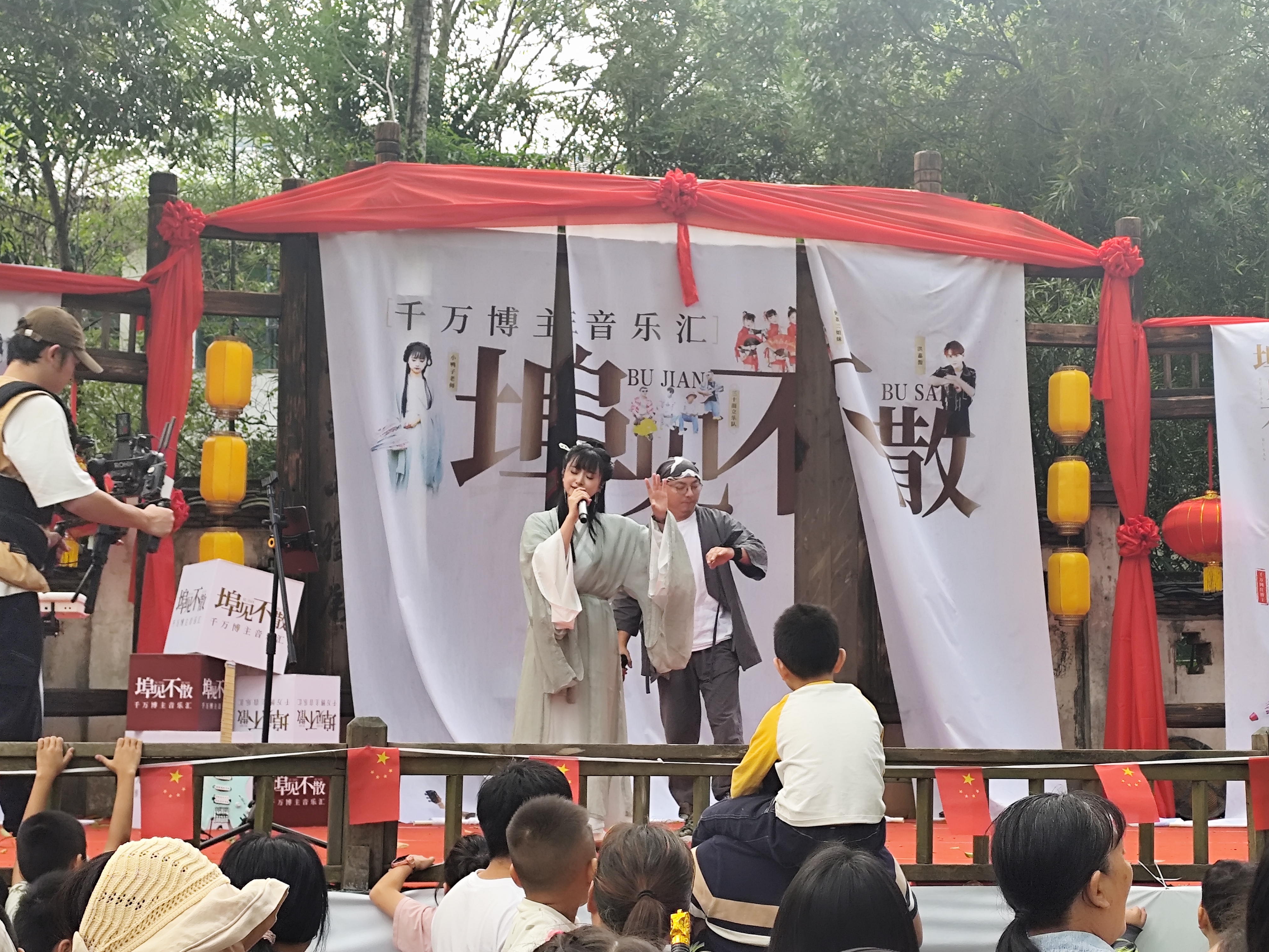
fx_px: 2236
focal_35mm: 61
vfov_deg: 24.0
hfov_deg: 31.7
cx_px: 642
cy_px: 477
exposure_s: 1/100
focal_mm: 6.14
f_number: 1.65
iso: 64
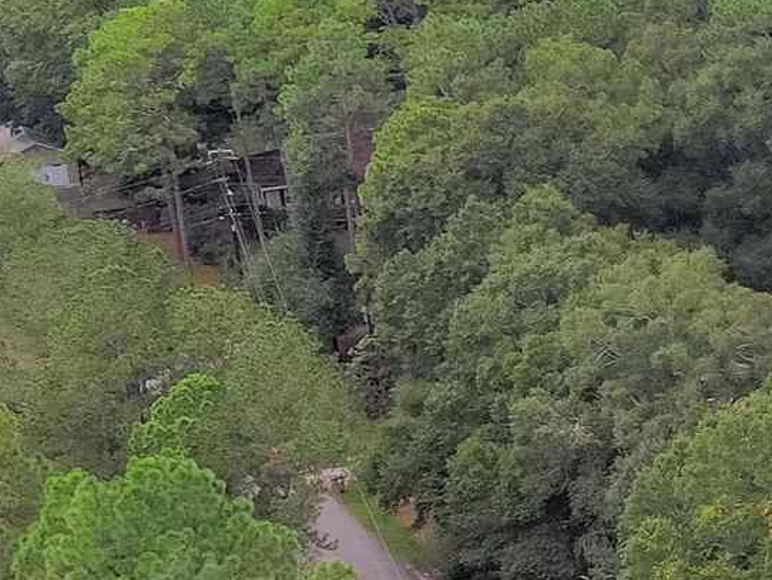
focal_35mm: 158
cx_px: 1278
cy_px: 629
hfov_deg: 11.8
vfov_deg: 9.3
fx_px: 3525
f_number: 10
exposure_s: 1/200
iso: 200
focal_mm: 10.57
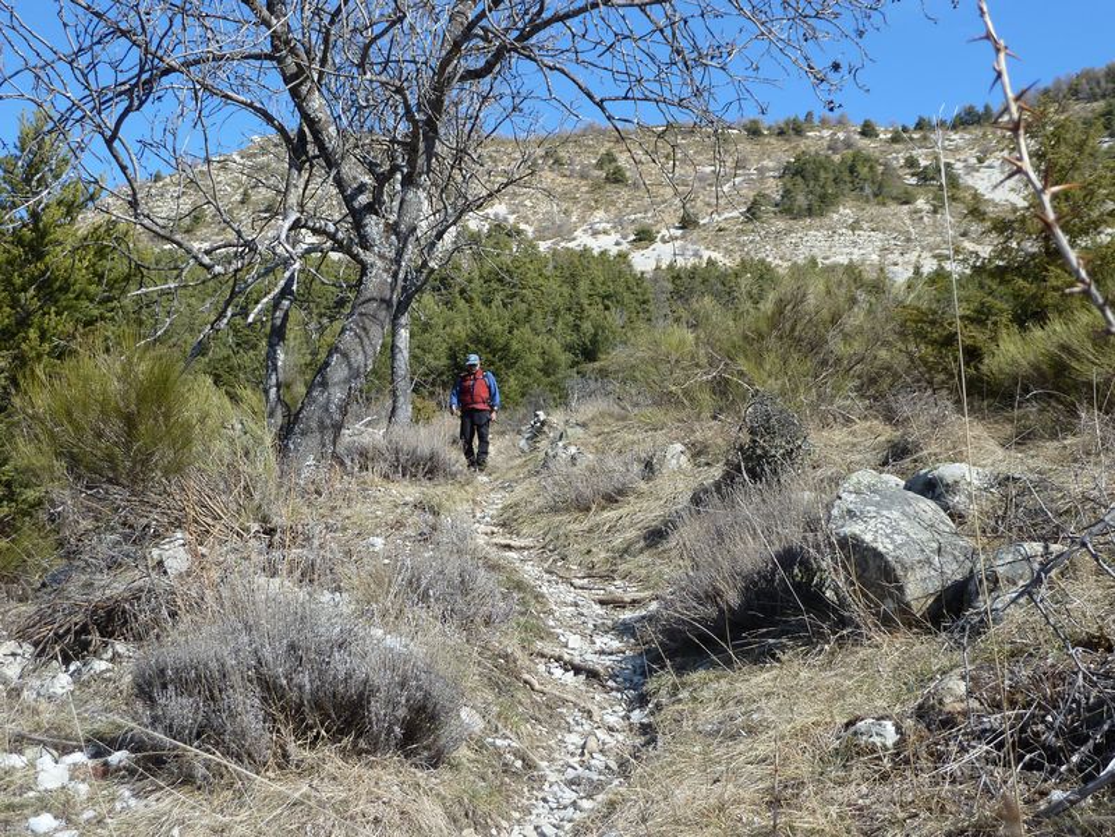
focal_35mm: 44
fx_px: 1417
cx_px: 558
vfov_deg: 32.9
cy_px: 418
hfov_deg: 42.9
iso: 80
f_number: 4
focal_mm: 7.3
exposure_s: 1/320
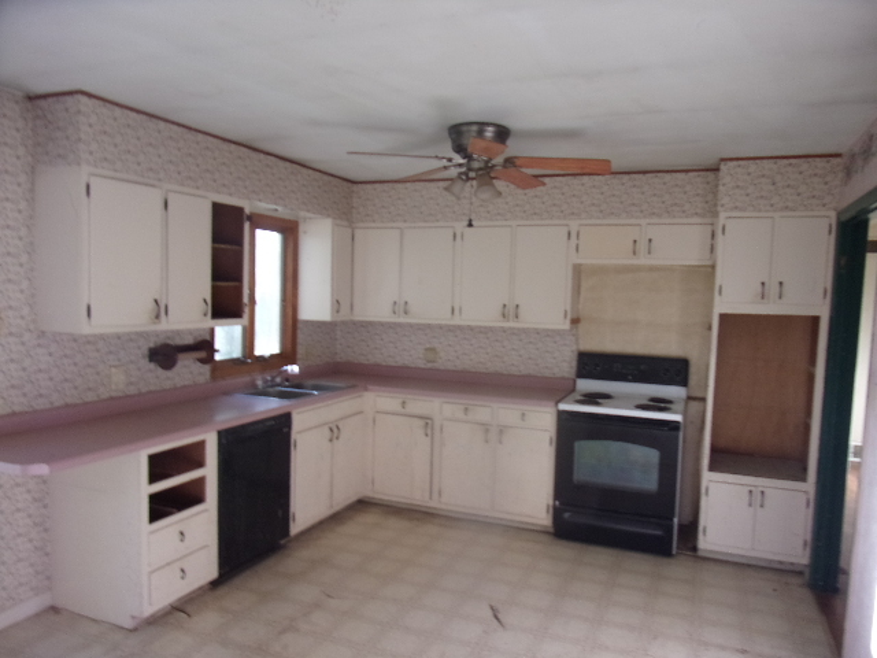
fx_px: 608
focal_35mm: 24
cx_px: 438
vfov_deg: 56.8
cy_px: 329
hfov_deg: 71.6
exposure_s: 1/34
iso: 97
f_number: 3.3
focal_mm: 4.3
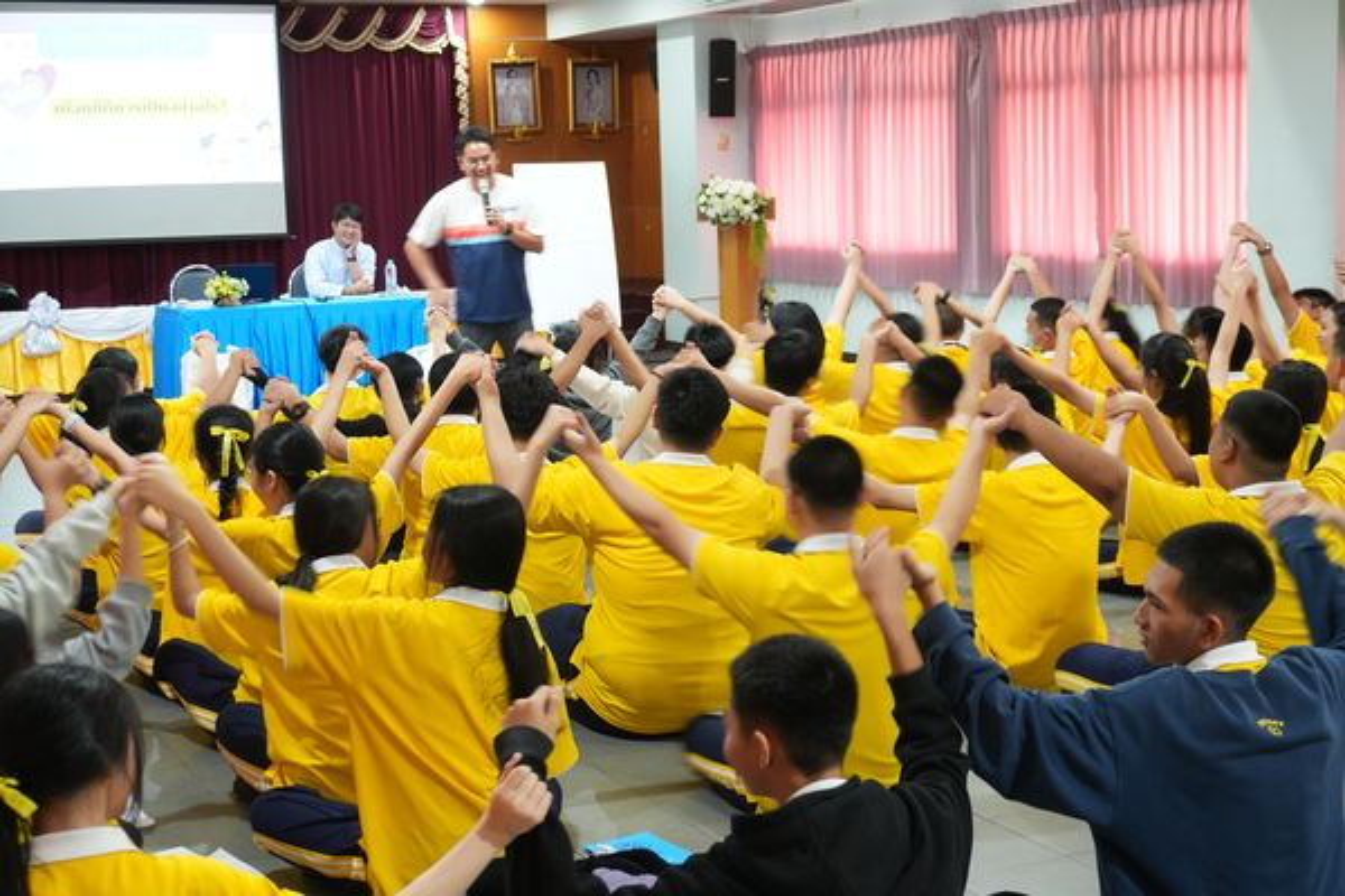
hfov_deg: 36.9
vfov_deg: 25.1
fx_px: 2017
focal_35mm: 54
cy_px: 448
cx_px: 672
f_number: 5.6
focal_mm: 36
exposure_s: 1/6
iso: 500
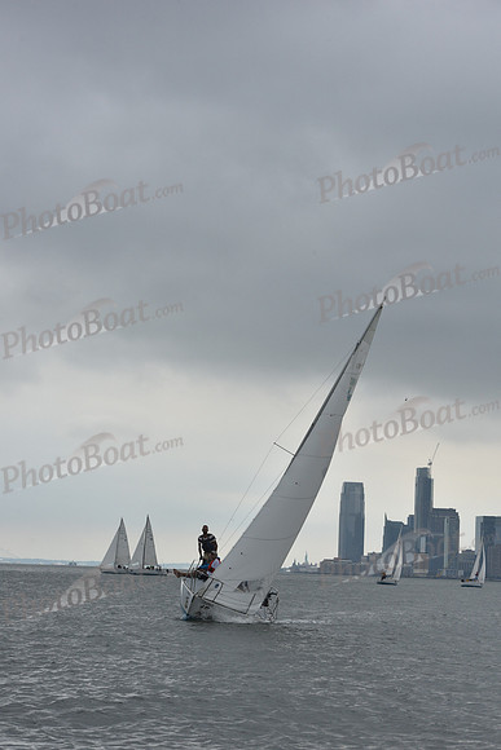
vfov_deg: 22.1
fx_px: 1919
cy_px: 375
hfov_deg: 14.9
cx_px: 250
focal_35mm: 92
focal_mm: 92
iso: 400
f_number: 10
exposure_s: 1/800
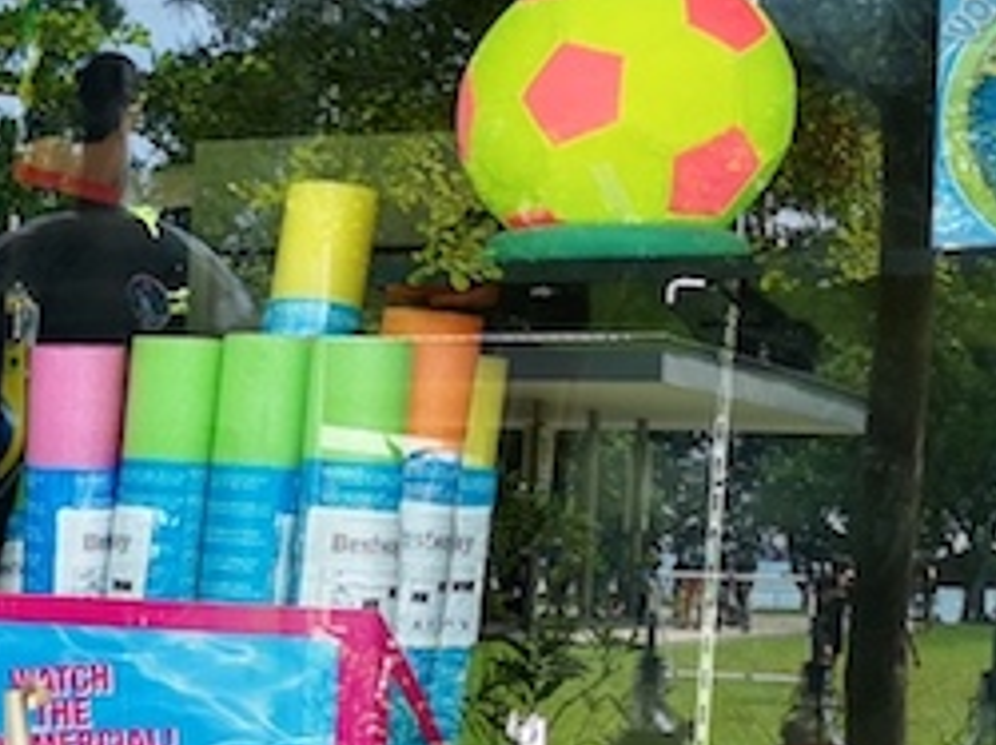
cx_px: -572
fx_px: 3018
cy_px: 665
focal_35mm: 105
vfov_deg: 13.9
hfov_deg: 16.7
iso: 50
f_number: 1.8
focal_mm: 3.95
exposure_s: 1/350
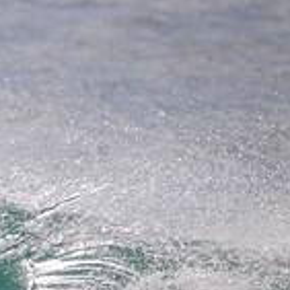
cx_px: -261
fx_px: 26539
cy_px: 229
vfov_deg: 0.6
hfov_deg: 0.6
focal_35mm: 2800
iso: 720
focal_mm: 800
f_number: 11
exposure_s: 1/2000
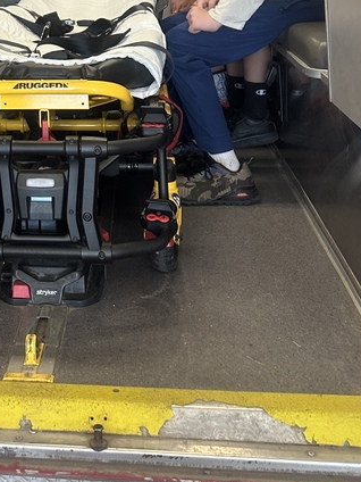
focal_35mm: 58
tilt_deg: +0.2
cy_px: -74
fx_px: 806
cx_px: 25
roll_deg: +1.4
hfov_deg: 24.4
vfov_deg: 29.3
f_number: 1.78
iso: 160
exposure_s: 1/60
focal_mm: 6.86
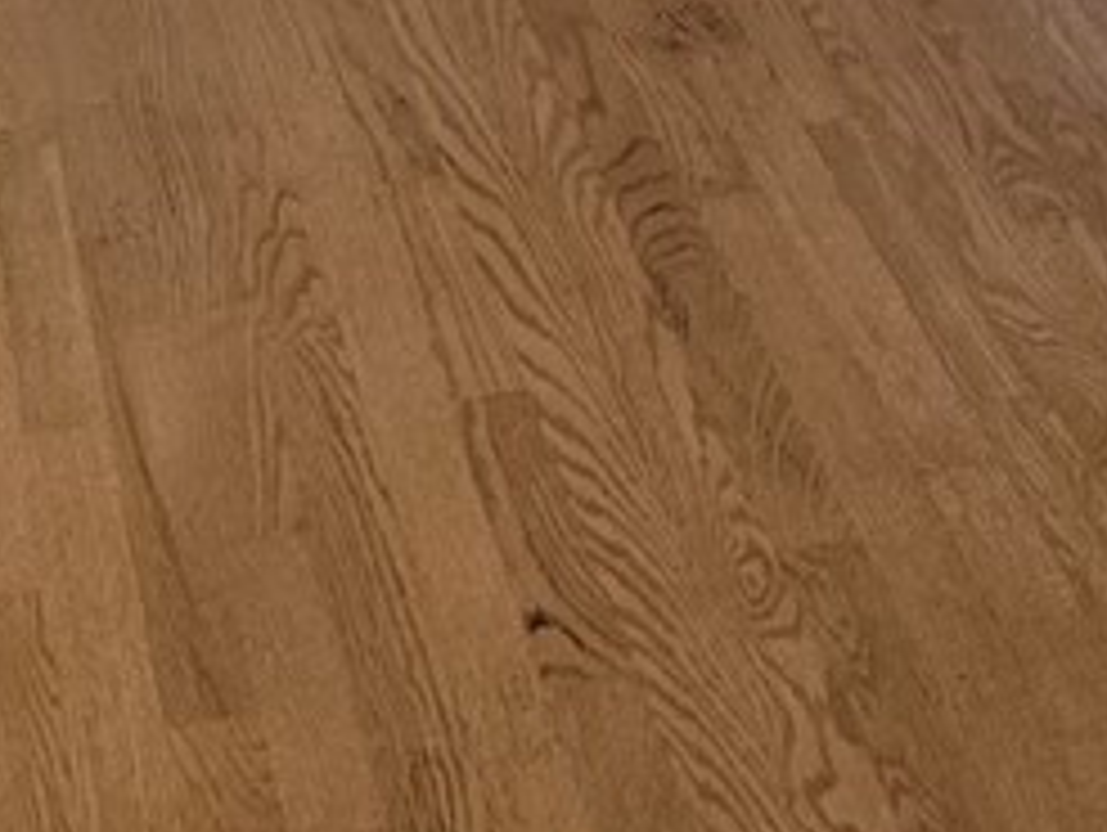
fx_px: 3745
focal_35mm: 117
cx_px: 702
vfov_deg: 10.0
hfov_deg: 16.8
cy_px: -1556
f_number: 1.8
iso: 100
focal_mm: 6.7
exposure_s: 1/60
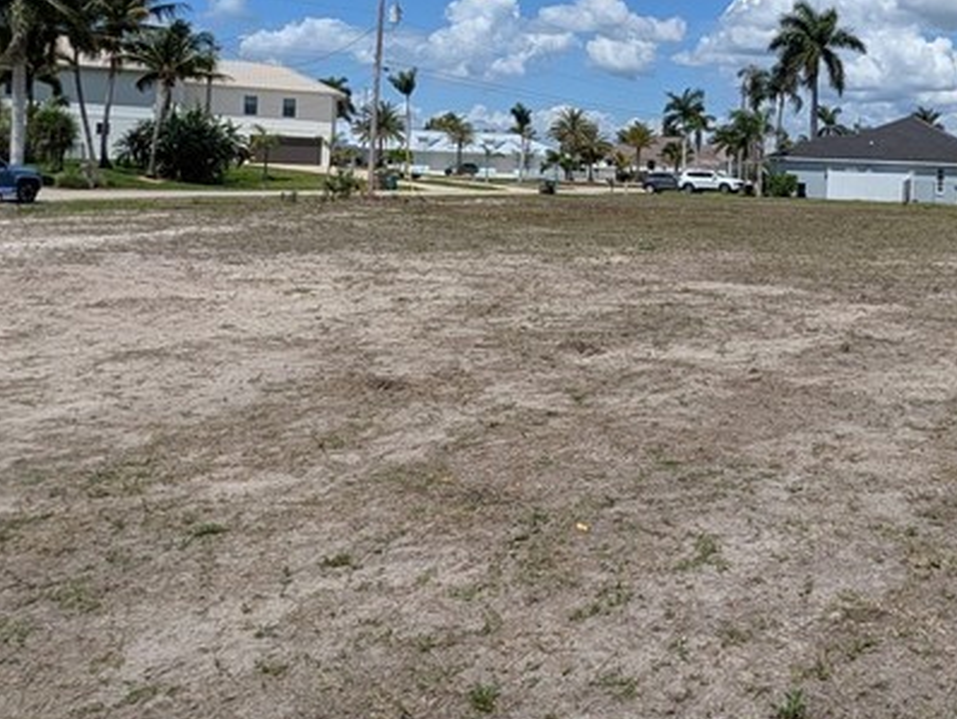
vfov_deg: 38.6
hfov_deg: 47.9
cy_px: 176
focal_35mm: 36
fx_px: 996
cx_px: 791
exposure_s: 1/3846
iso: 51
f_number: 2.2
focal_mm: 1.83
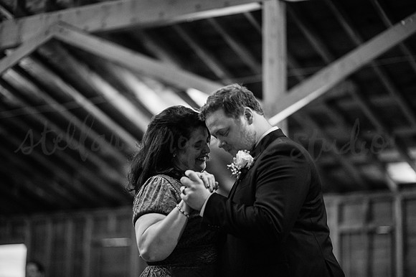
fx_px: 982
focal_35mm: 85
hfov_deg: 23.9
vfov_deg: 16.1
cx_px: 208
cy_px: 138
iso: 2500
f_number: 1.4
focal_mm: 85
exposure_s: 1/250
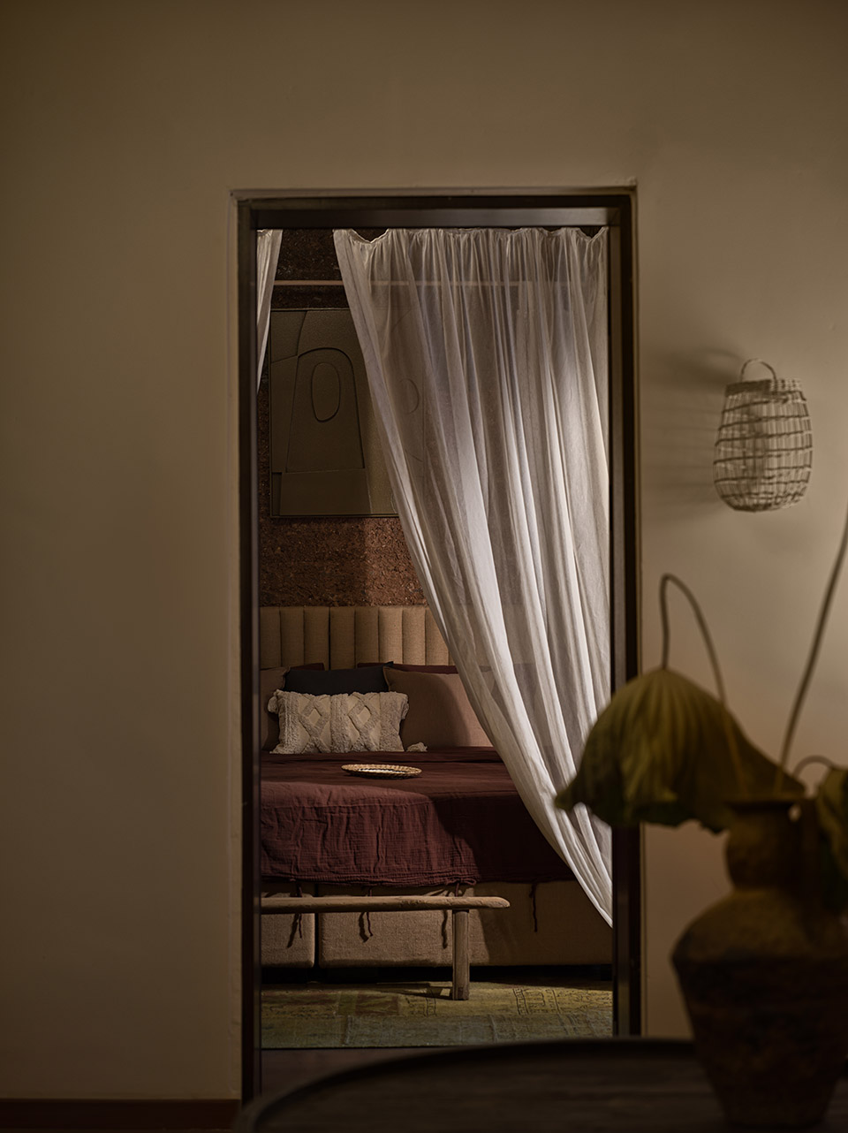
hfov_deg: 21.0
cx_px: 424
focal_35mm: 70
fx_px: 2289
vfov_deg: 27.8
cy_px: 566
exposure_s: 1/6
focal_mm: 90
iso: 200
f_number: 4.5
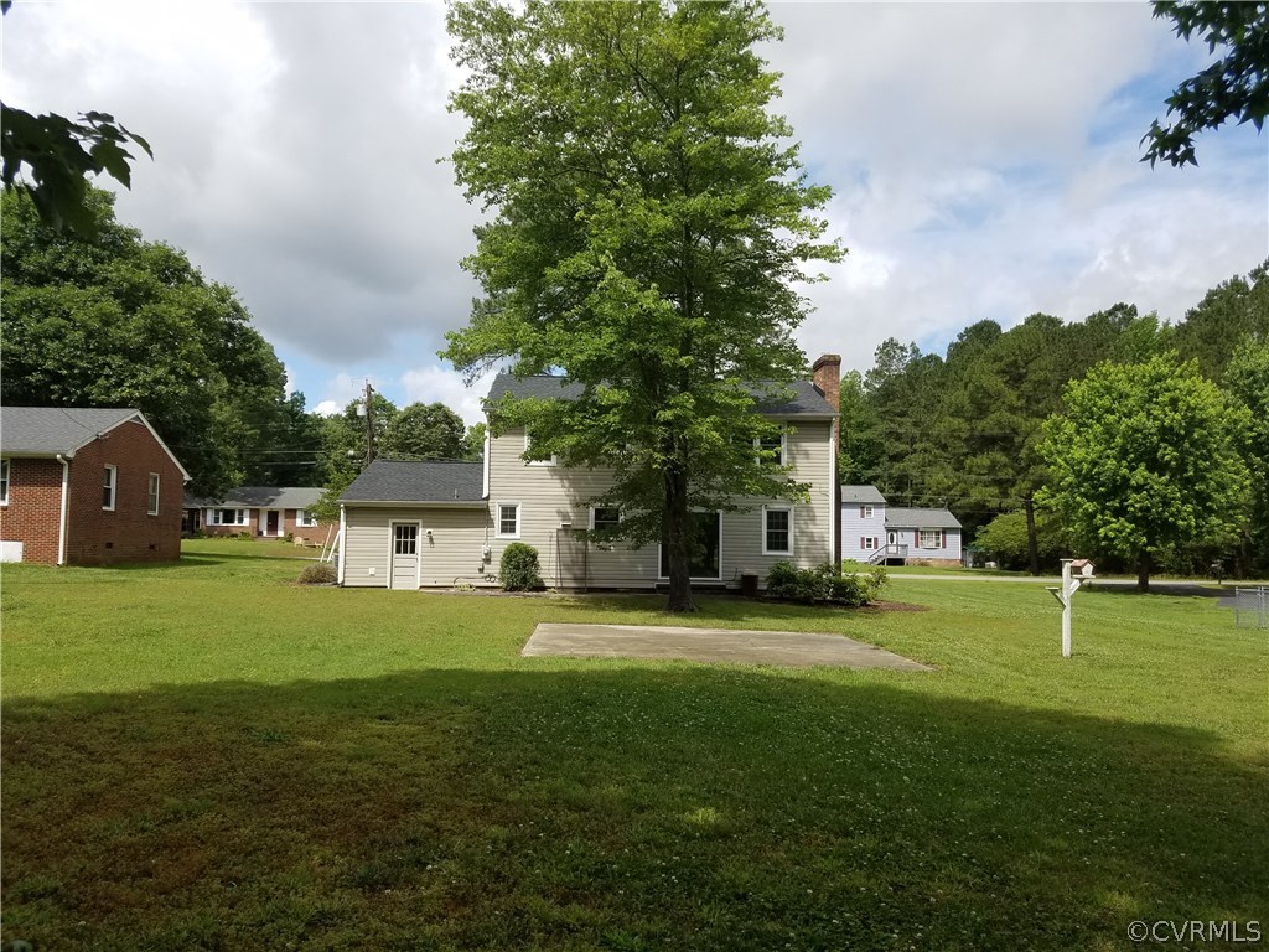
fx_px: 953
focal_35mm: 26
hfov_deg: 67.3
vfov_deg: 53.1
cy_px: 476
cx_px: 634
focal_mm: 4.2
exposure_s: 1/2376
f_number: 1.7
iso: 50
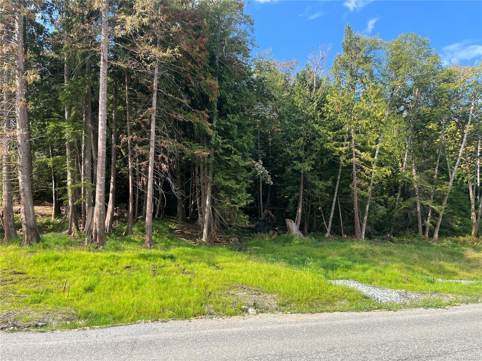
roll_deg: +4.0
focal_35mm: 26
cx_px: 241
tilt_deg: +8.3
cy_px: 180
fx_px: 362
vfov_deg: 53.1
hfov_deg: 67.3
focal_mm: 5.1
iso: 50
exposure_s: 1/1140
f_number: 1.6
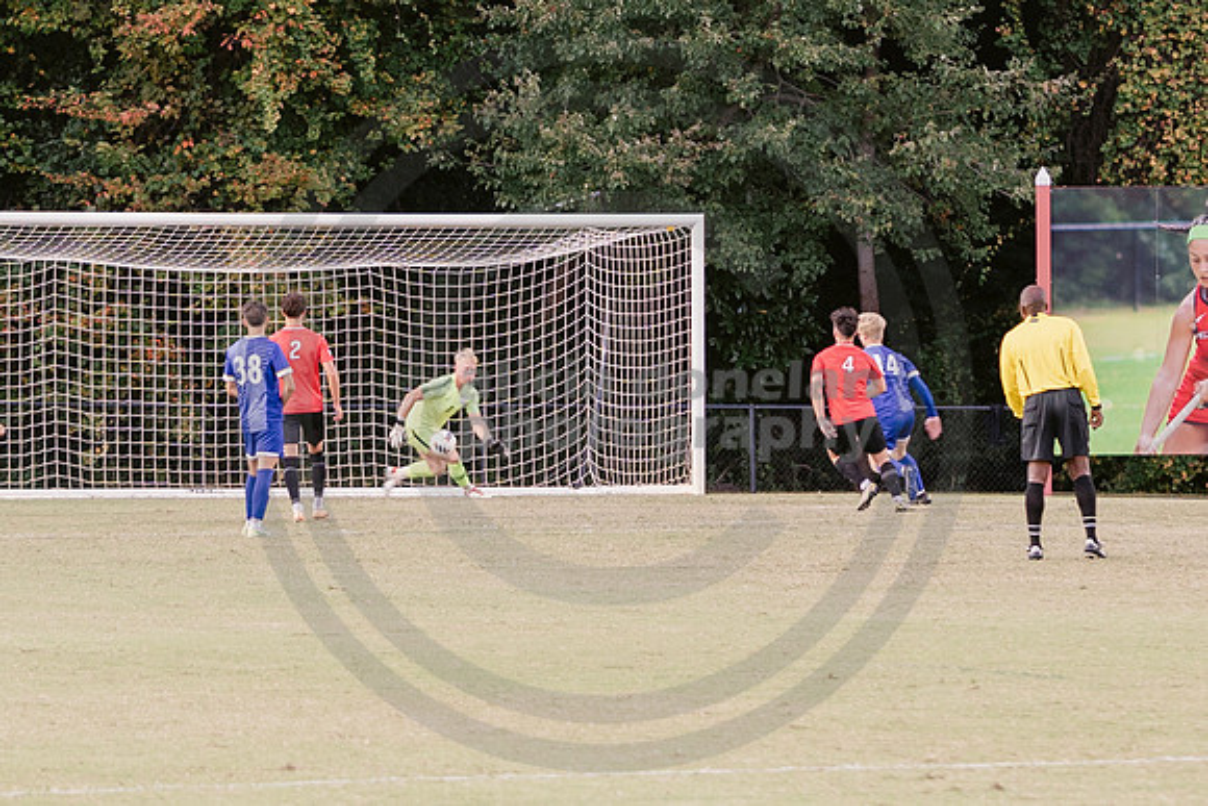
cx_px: 464
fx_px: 9798
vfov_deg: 4.7
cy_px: 190
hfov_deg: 7.1
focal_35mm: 292
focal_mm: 90
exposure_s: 1/125
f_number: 3.2
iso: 640
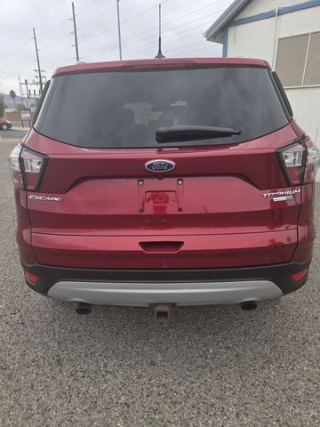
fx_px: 283
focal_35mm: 23
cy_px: 214
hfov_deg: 58.9
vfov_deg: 73.9
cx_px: 160
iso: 80
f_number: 1.7
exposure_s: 1/1395
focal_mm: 6.3
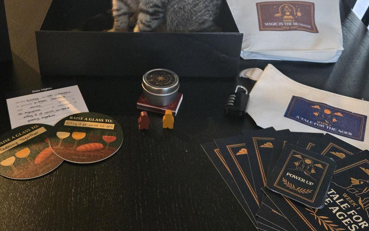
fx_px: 432
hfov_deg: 45.7
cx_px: 132
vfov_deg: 29.1
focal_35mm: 43
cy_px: 40
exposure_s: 1/60
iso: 2000
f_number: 1.8
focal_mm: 5.4
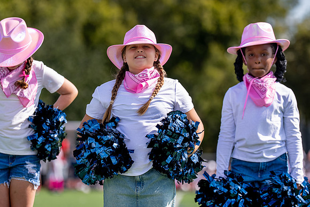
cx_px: 154
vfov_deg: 6.4
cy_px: 97
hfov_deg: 9.5
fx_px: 1858
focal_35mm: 216
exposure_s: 1/4000
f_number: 2.8
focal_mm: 148
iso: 250
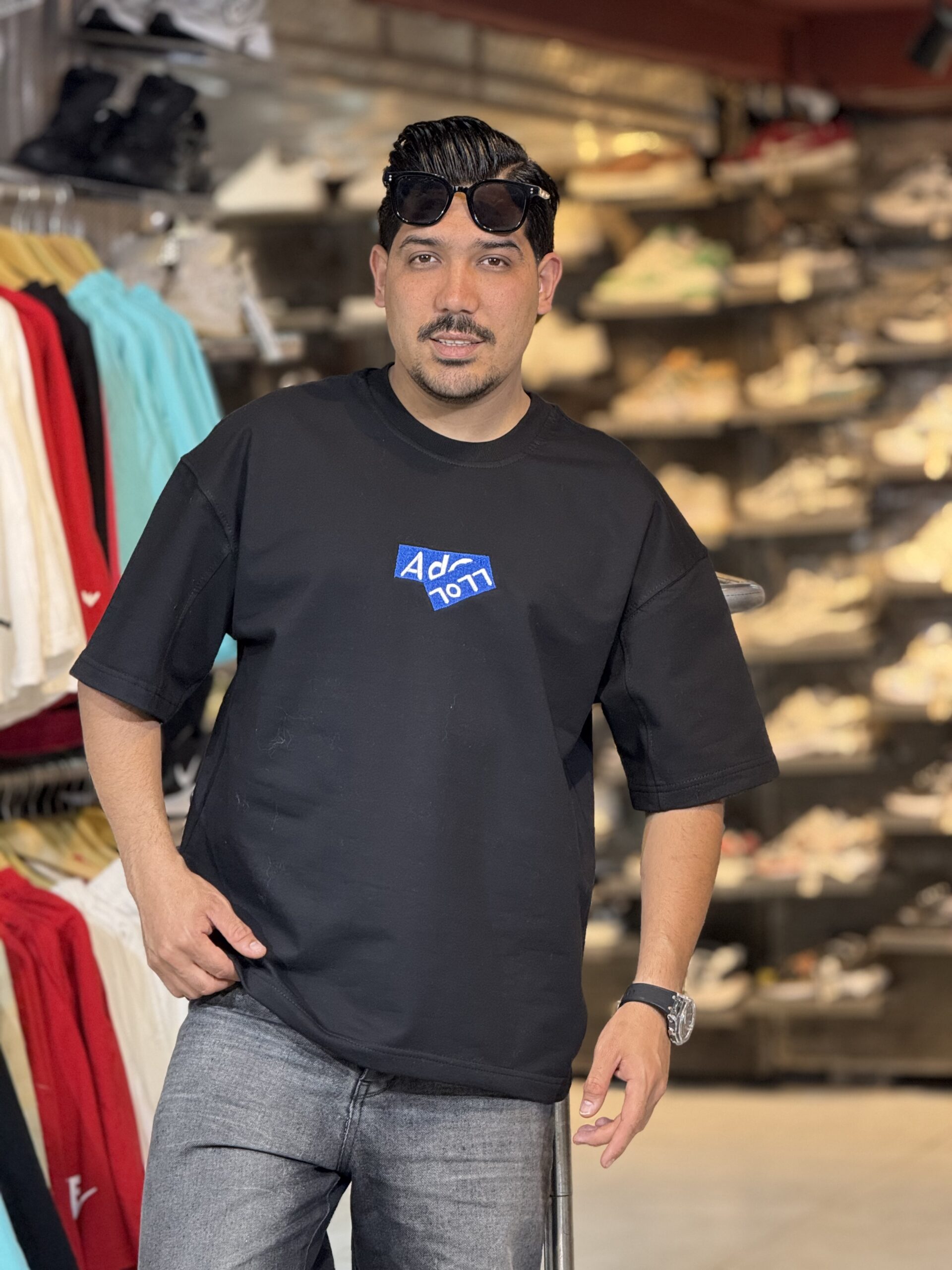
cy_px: 635
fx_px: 4400
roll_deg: +1.7
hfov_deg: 12.3
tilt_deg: -0.7
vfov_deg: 16.4
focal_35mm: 120
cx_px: 476
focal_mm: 15.66
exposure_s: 1/100
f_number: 2.8
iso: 320
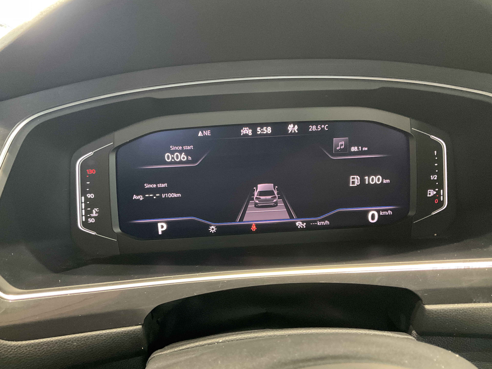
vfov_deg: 48.2
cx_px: 246
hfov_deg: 61.7
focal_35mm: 29
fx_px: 412
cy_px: 184
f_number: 1.8
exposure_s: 1/28
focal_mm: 3
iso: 500
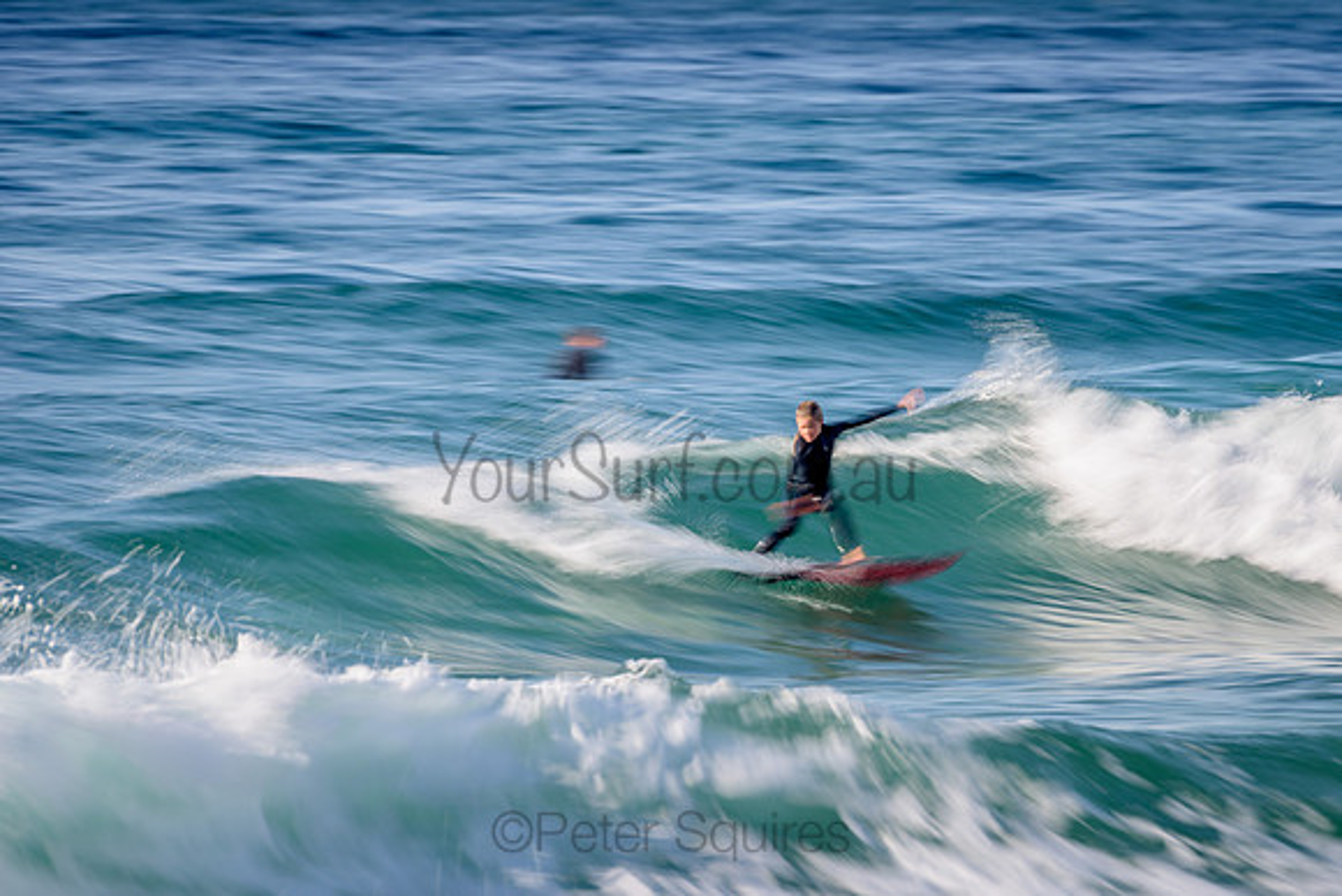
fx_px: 22854
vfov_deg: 2.2
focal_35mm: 613
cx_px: 823
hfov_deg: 3.4
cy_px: 456
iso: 31
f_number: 13
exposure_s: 1/13
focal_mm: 500
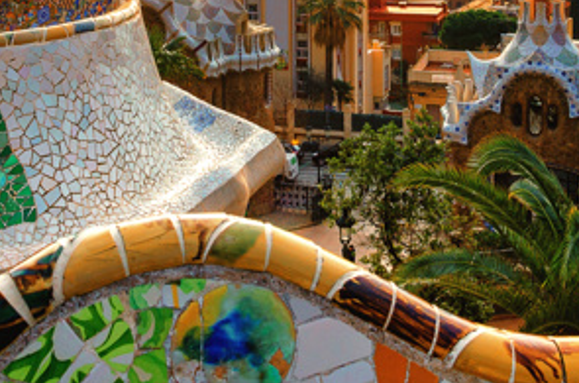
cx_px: 299
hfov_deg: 36.3
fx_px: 882
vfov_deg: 23.4
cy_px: -6
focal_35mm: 55
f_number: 11
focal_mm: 18
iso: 100
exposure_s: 1/320
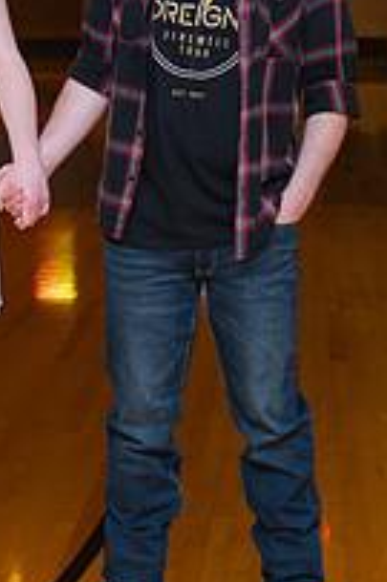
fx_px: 1890
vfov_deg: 17.3
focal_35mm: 117
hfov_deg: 11.6
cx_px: 57
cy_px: 69
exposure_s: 1/200
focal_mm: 35
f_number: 3.2
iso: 1000
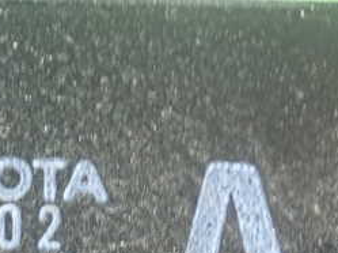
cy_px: 241
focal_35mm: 111
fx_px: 1082
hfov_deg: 17.5
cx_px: 38
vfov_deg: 13.2
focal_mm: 8.41
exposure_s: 1/20
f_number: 3.1
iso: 800
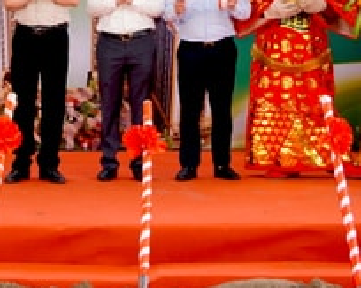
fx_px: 1316
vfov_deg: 12.4
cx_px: 48
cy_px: 4
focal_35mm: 123
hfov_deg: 15.5
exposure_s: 1/160
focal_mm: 33
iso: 320
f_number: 2.8
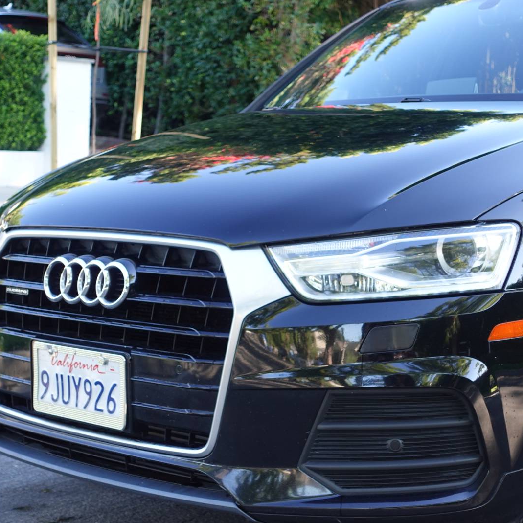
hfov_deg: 24.0
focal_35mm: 72
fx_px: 1231
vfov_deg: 24.0
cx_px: 272
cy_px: 264
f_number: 2.8
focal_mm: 21.08
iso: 200
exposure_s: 1/100
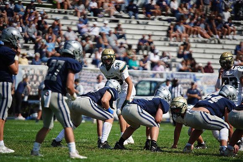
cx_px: 122
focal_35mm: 300
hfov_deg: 6.9
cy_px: 81
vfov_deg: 4.6
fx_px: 2025
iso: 400
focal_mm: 300
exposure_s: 1/8000
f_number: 2.8
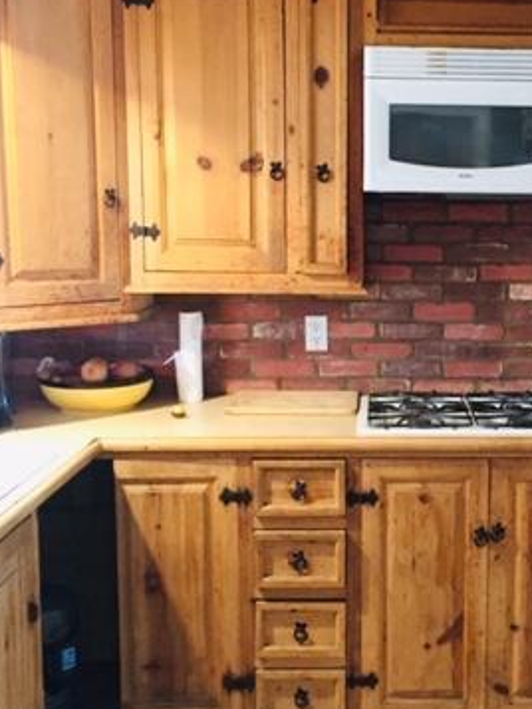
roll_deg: -0.7
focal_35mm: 52
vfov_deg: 36.8
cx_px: 415
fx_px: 1065
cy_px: 355
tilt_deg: -8.0
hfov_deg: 27.6
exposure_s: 1/15
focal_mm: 4.15
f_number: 2.2
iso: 250
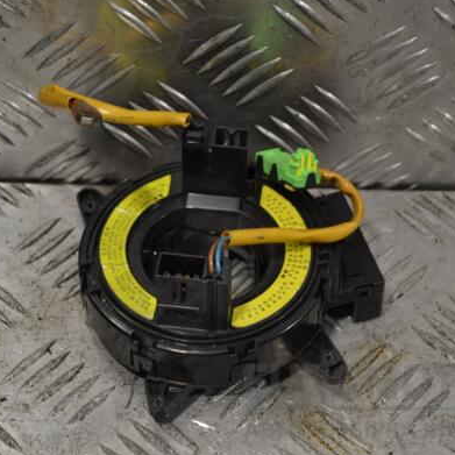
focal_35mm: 108
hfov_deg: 16.2
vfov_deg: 16.2
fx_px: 1601
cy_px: 227
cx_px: 222
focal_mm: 55
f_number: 5.6
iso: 400
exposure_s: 1/100
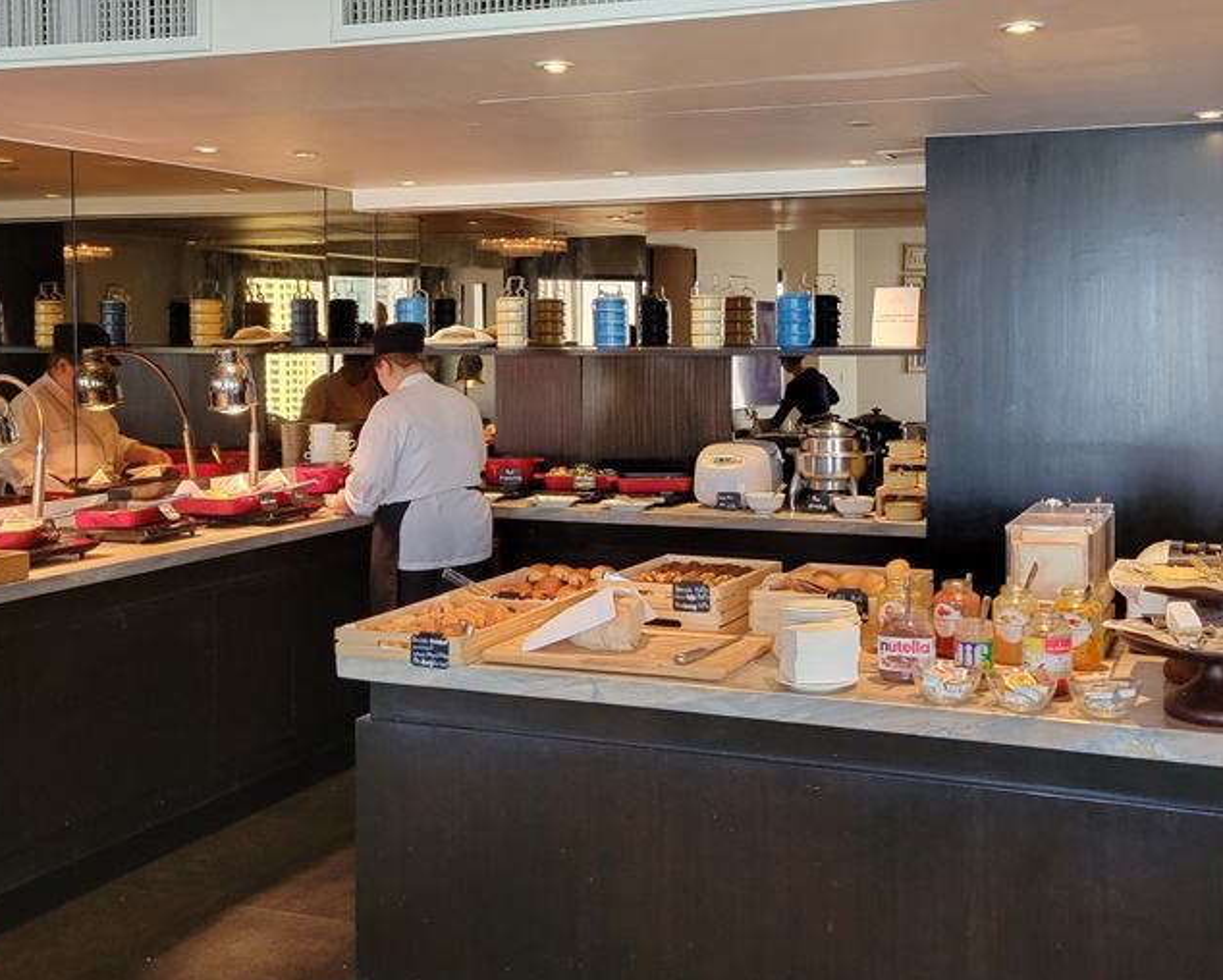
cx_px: 752
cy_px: 367
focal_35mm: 40
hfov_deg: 45.4
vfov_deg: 37.1
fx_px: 1449
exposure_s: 1/100
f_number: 1.8
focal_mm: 5.4
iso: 250
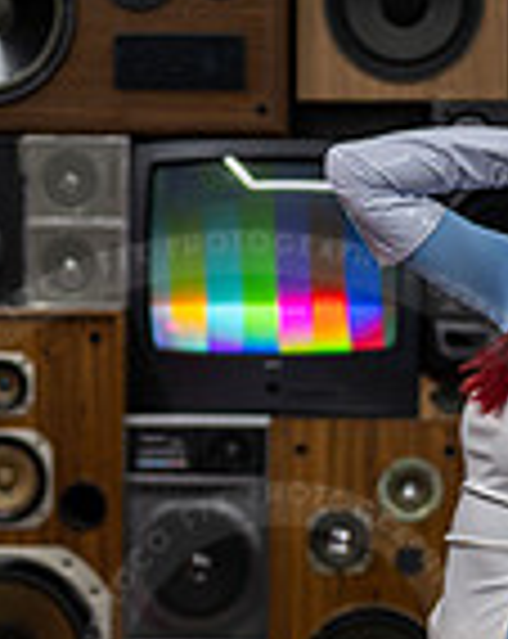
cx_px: 364
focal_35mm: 149
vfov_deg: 12.6
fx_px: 2809
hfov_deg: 10.3
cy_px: 778
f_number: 1.4
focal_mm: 50
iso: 640
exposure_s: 1/250
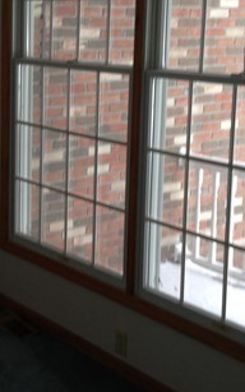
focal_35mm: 73
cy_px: 132
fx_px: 780
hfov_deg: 17.3
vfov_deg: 28.0
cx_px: -20
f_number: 2.4
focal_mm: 4.12
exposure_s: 1/20
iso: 50
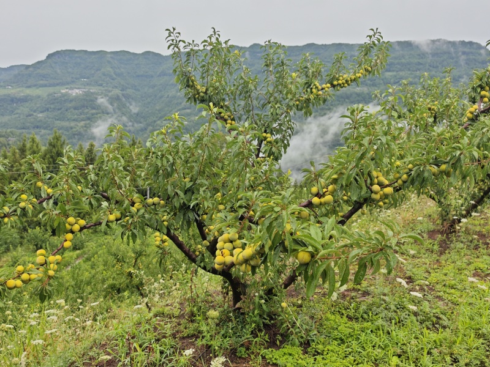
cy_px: 184
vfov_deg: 44.2
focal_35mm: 32
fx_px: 453
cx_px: 245
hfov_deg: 56.8
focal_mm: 8.72
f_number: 2
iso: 50
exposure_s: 1/775
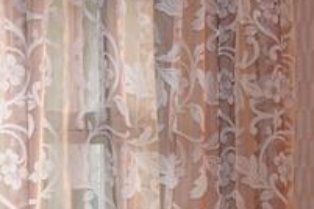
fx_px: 1073
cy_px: 153
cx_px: 317
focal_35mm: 123
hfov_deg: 16.3
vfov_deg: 11.1
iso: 400
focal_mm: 30
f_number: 4.5
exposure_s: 1/60
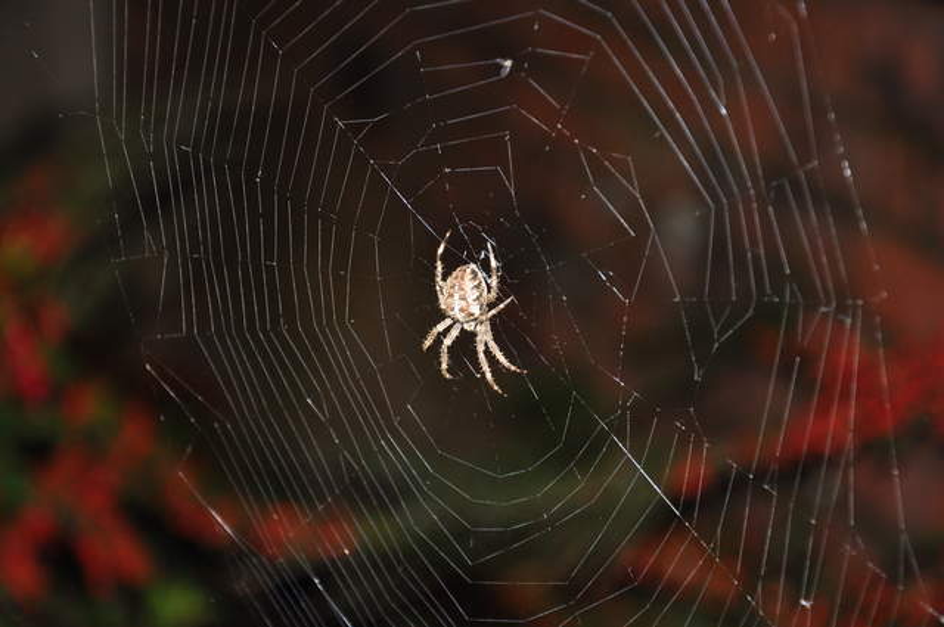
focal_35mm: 99
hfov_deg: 20.6
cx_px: 472
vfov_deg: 13.8
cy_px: 314
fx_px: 2593
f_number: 5.3
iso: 640
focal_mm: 66
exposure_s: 1/60
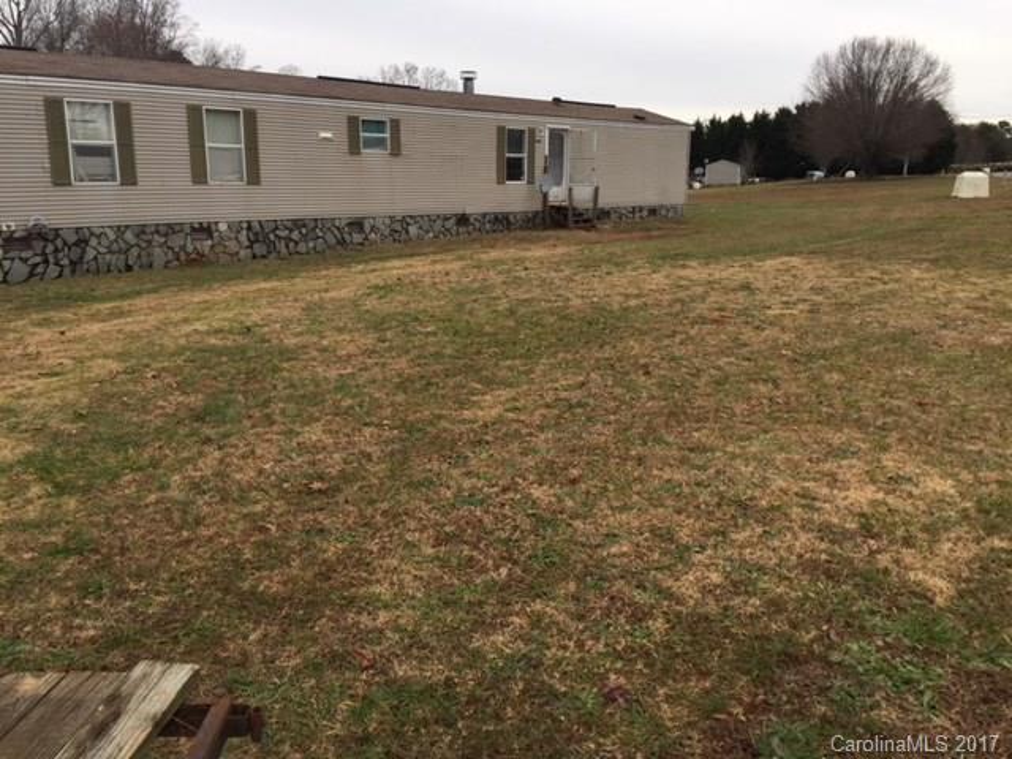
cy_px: 380
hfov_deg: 61.7
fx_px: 848
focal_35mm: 29
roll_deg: -0.2
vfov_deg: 48.2
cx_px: 506
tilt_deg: -13.0
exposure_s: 1/460
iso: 32
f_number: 2.2
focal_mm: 4.15
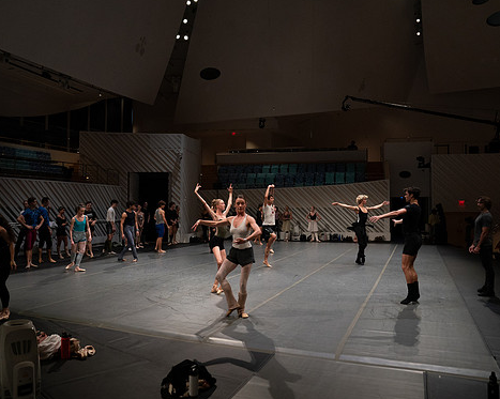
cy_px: 200
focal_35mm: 28
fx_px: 414
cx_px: 236
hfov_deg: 62.2
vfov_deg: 51.5
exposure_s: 1/400
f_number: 4
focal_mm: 24
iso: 3200
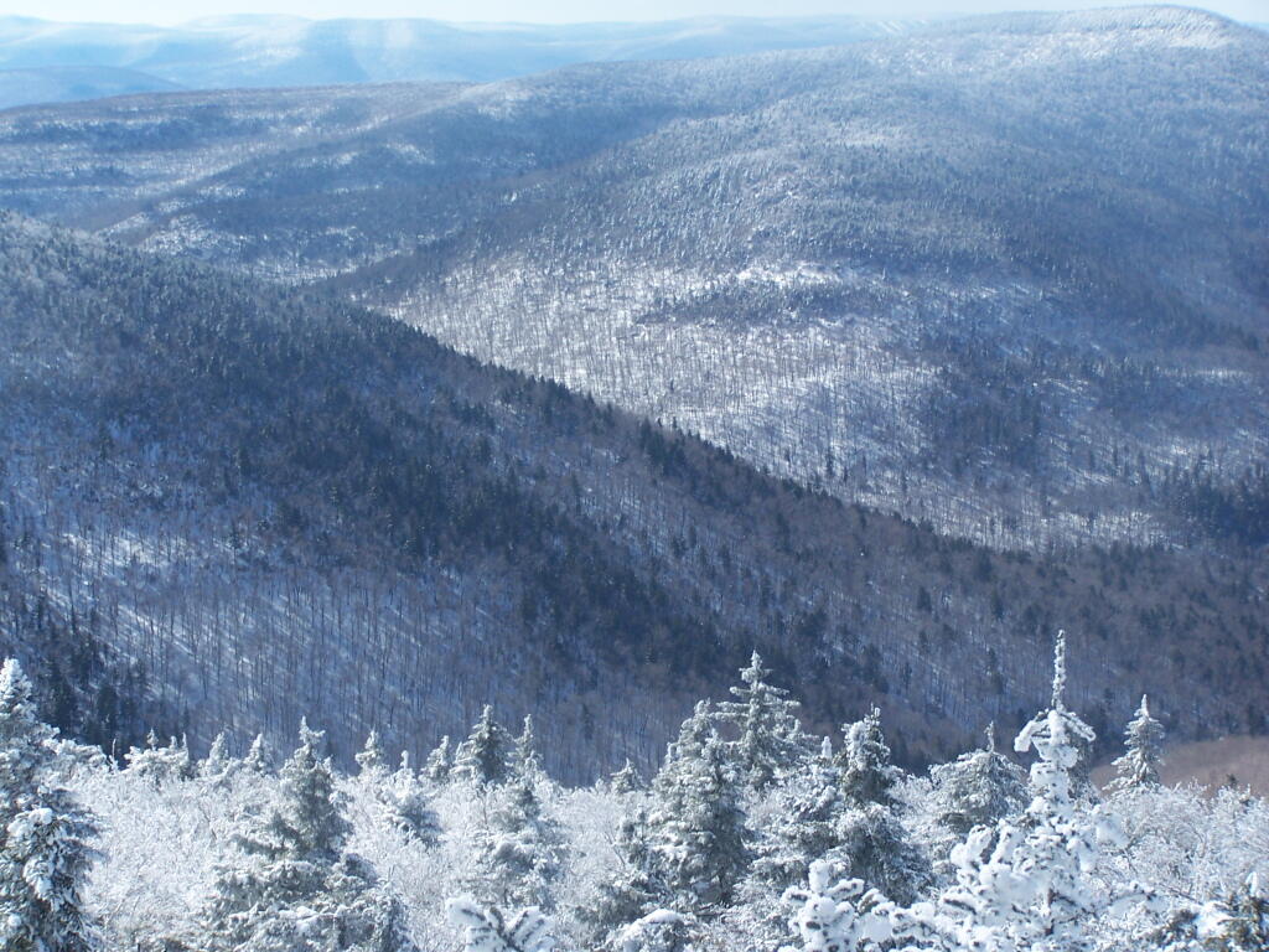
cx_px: 634
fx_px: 3006
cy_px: 476
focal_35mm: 82
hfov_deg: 23.8
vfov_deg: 18.0
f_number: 3.2
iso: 80
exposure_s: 1/1000
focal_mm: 13.7
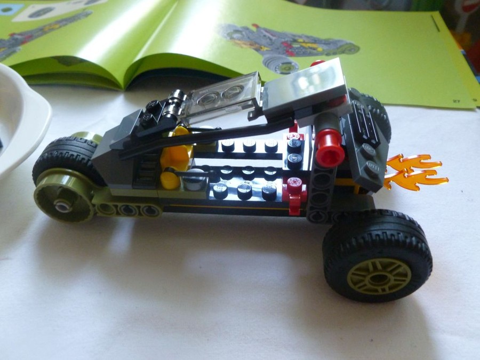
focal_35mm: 28
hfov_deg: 63.4
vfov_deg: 49.7
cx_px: 240
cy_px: 180
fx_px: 388
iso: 400
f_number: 3.3
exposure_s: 1/20
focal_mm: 5
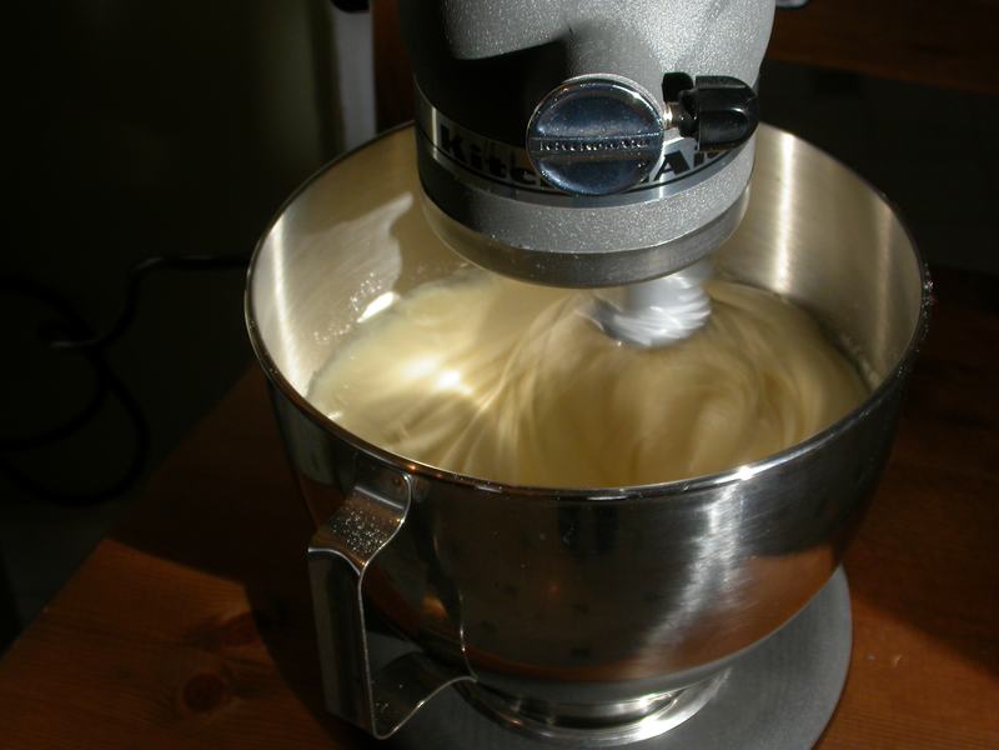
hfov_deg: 25.3
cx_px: 500
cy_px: 375
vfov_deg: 19.1
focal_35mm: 77
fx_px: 2222
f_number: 3.4
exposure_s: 1/30
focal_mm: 16
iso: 100
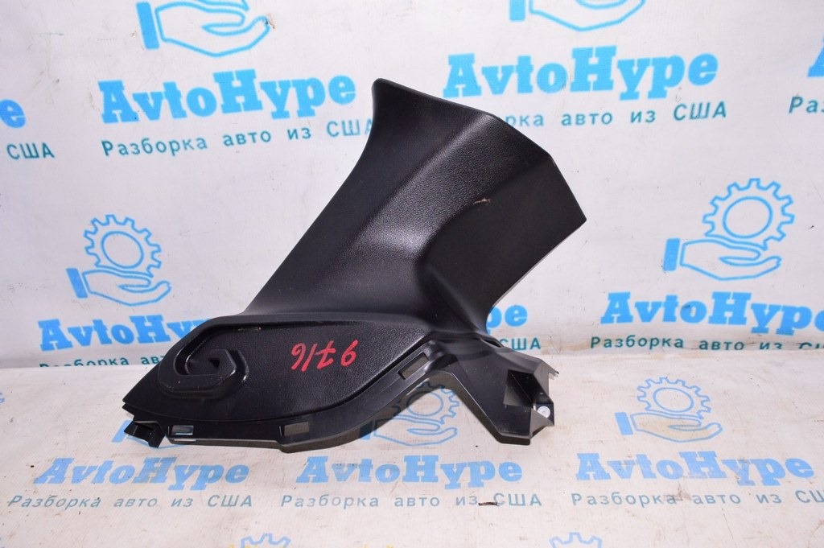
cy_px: 274
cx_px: 412
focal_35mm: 27
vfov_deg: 47.9
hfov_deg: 67.4
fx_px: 617
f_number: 8
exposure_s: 1/160
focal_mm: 18
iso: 1600
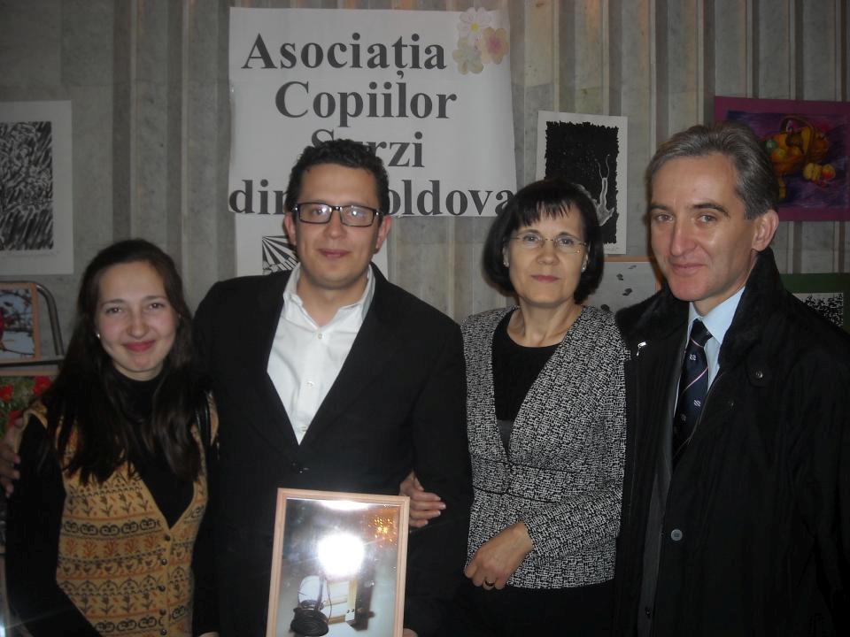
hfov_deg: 52.6
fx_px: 859
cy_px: 318
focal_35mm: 35
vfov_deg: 40.7
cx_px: 425
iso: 100
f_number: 2.8
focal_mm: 5.7
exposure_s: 1/60
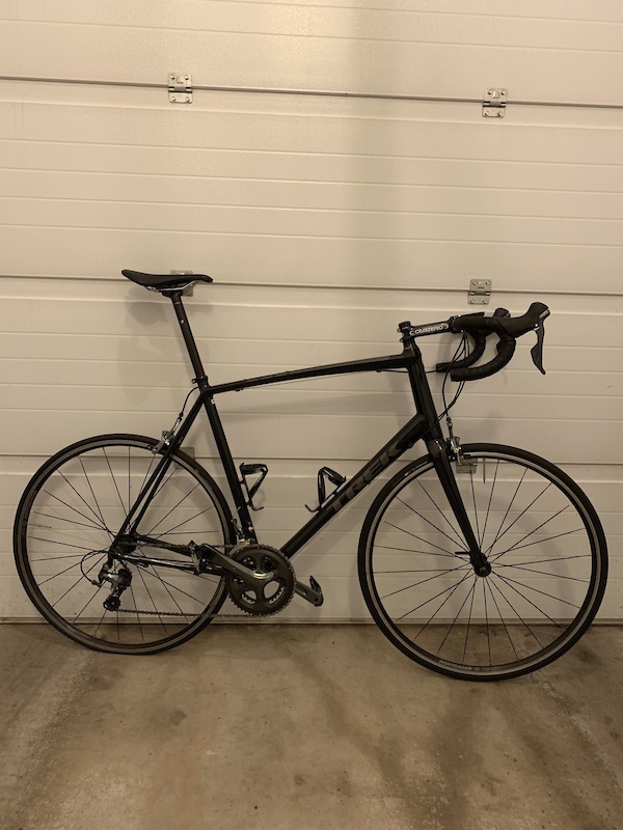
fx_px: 624
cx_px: 312
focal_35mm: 26
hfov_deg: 53.1
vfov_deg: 67.3
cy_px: 415
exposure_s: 1/30
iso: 640
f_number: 1.8
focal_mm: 4.25
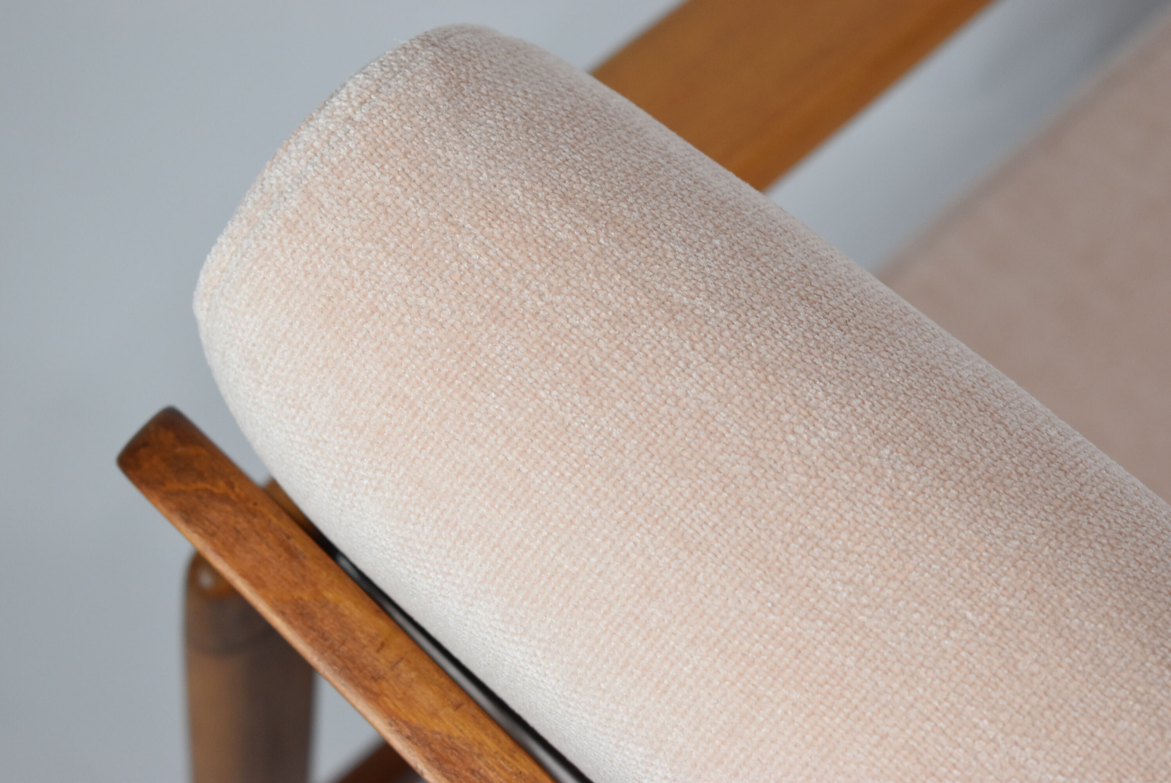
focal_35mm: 78
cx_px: 586
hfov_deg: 26.0
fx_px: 2539
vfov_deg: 17.5
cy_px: 392
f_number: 5.6
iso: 1000
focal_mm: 52
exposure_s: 1/125
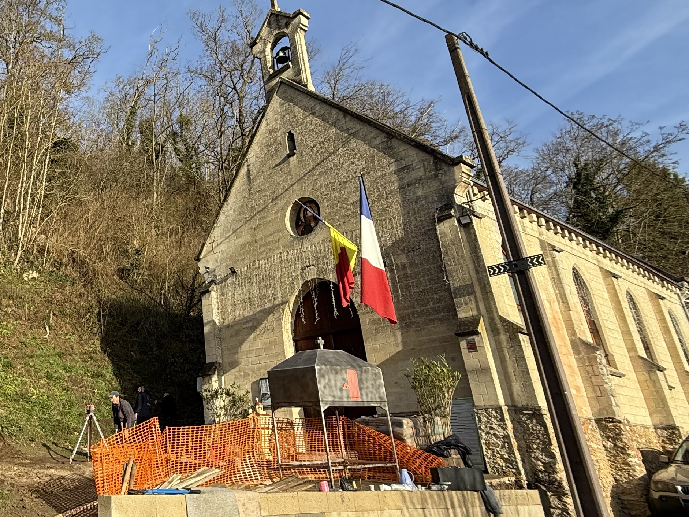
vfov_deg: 46.5
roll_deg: -0.7
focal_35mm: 30
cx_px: 82
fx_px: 597
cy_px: 203
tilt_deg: +24.4
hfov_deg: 53.3
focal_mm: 2.22
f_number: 2.2
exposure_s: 1/1068
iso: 50
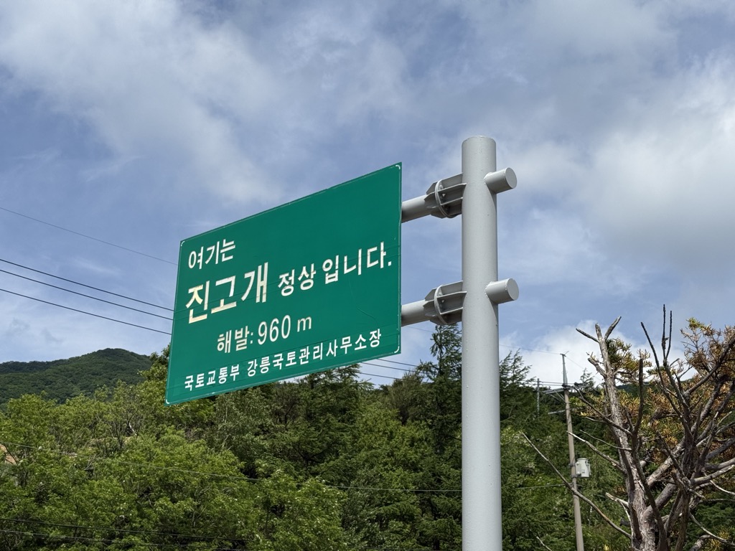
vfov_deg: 30.3
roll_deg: -2.2
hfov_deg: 39.7
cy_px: 276
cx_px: 368
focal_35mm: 48
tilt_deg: +22.9
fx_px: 1019
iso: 64
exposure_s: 1/8772
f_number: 1.78
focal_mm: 6.76
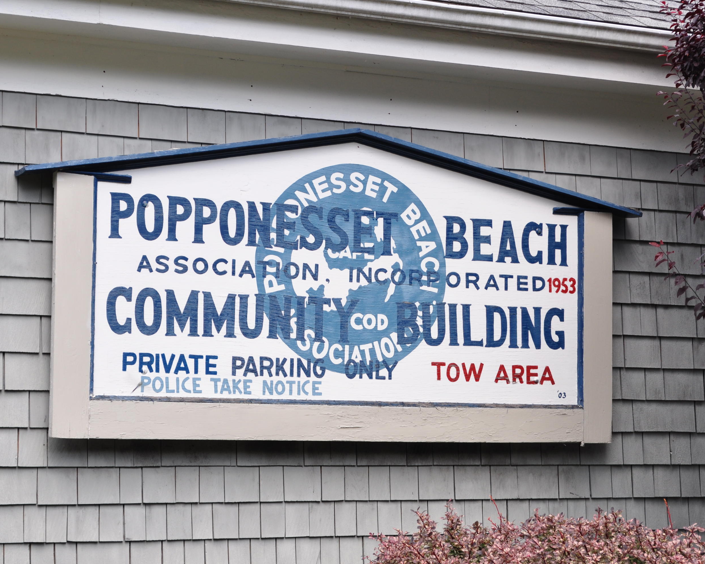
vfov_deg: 16.4
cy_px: 281
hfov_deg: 20.5
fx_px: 1953
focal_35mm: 94
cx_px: 389
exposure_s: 1/160
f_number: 9
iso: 200
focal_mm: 55
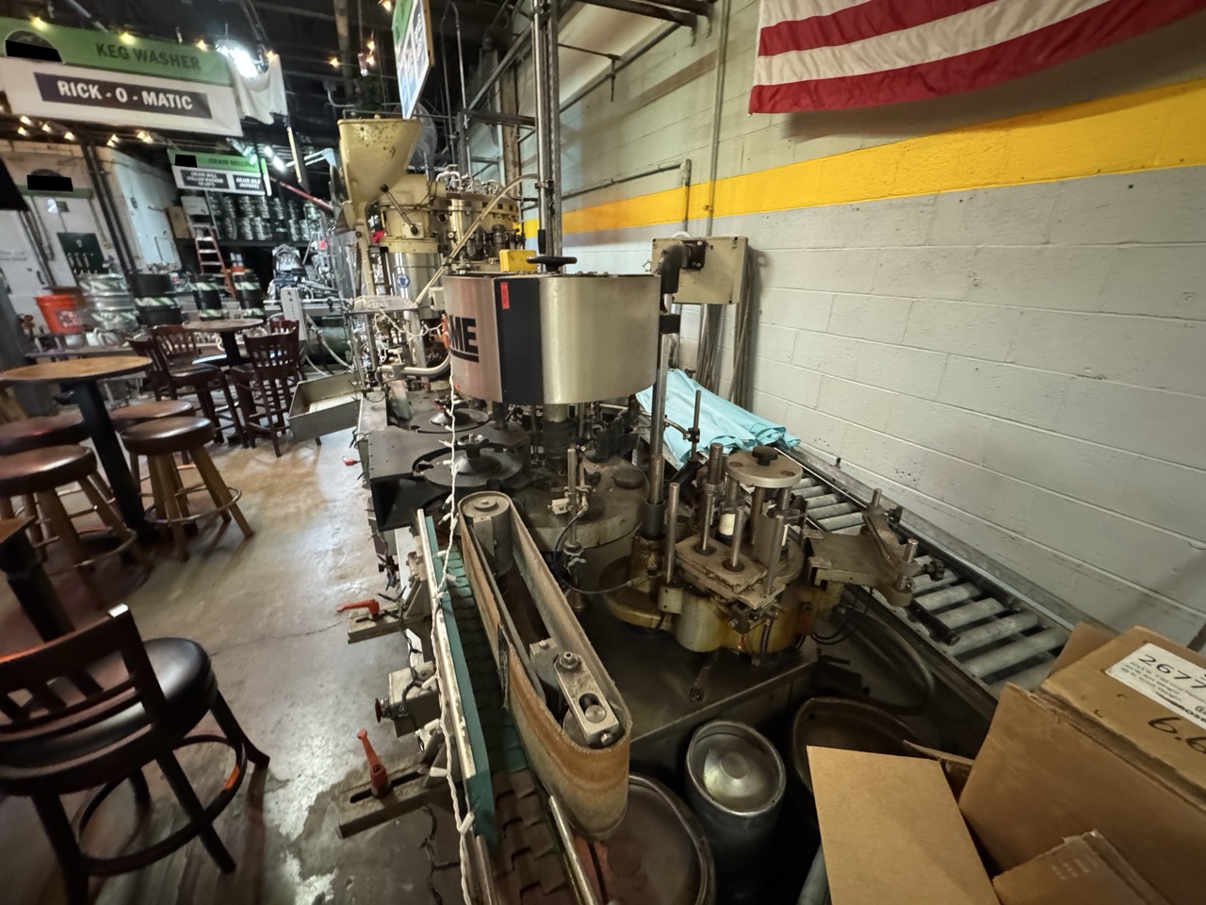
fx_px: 488
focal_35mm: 14
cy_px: 452
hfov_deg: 102.1
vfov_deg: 85.7
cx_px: 603
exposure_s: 1/40
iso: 1250
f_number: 2.2
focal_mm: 2.22
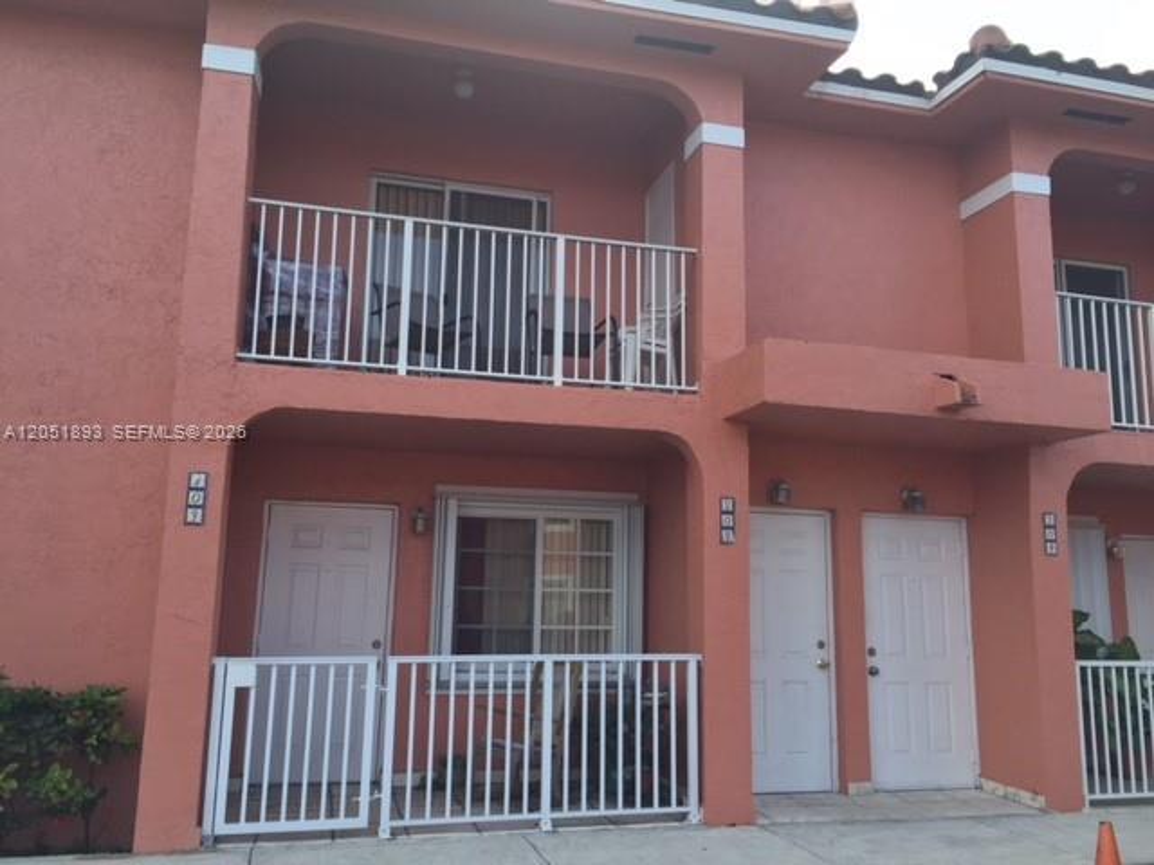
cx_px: 577
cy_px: 432
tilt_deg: +12.5
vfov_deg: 48.2
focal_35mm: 29
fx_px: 967
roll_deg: -1.6
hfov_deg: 61.7
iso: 32
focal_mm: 4.15
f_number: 2.2
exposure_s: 1/608
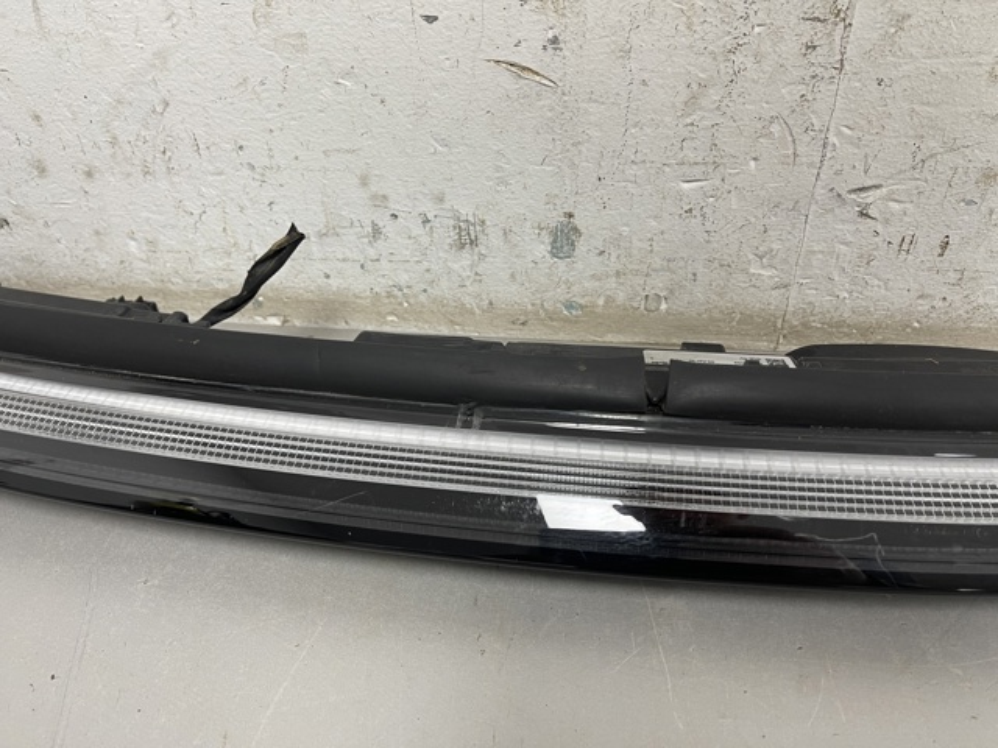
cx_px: 499
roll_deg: +1.3
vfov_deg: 54.9
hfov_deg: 69.4
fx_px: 721
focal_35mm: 25
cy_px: 374
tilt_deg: -38.3
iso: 80
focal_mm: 5.1
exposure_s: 1/50
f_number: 1.6
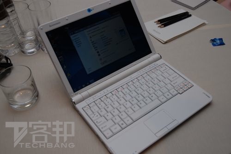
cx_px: 116
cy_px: 77
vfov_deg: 35.6
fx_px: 241
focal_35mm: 38
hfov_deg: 51.2
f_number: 5.6
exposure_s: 1/60
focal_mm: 25
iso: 200
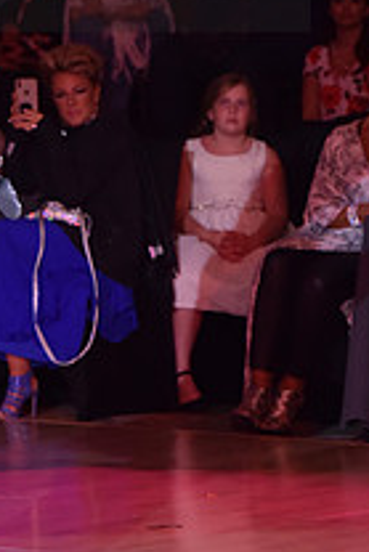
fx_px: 5556
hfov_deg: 3.8
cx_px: -54
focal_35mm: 362
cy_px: -56
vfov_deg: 5.7
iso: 1600
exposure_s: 1/250
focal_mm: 130
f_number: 5
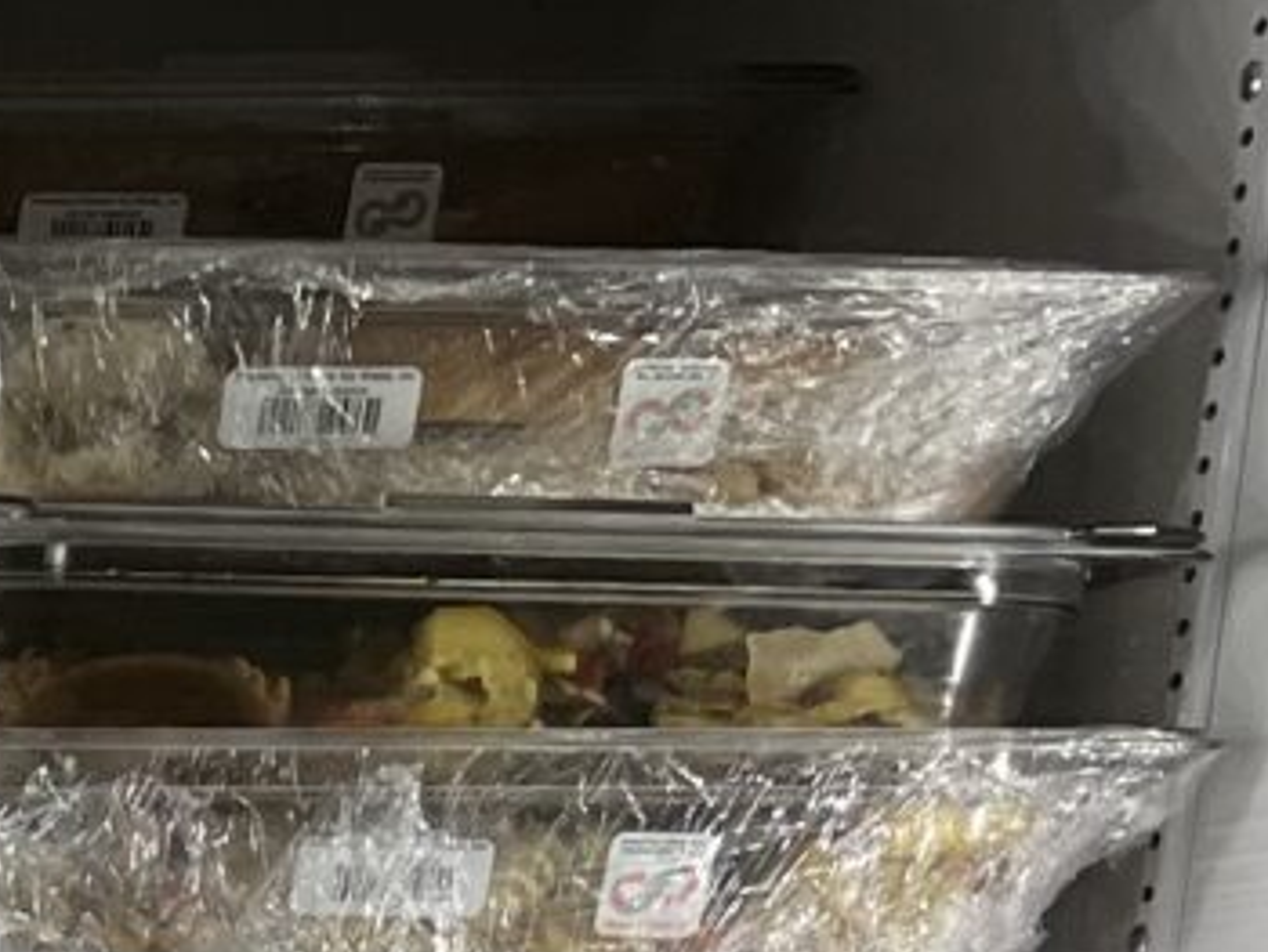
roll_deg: +0.2
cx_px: -1446
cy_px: 2356
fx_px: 5572
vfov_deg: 8.8
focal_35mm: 152
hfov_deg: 11.4
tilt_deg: -15.6
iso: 125
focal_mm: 5.1
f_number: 1.6
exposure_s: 1/103
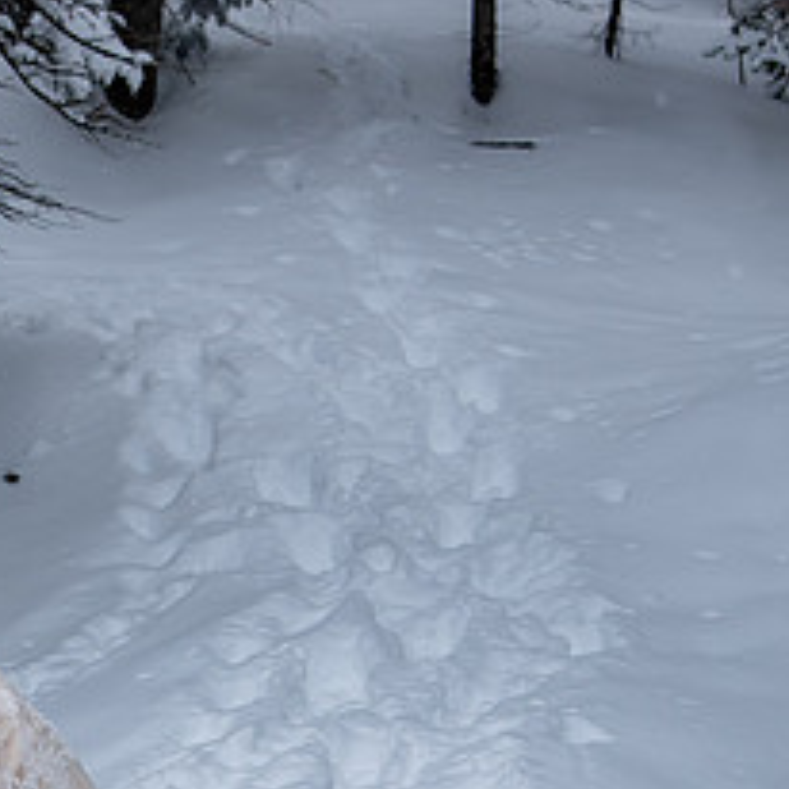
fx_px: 3636
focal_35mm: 141
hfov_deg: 12.2
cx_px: -42
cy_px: 694
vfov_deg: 12.3
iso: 200
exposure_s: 1/200
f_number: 7.1
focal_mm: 50
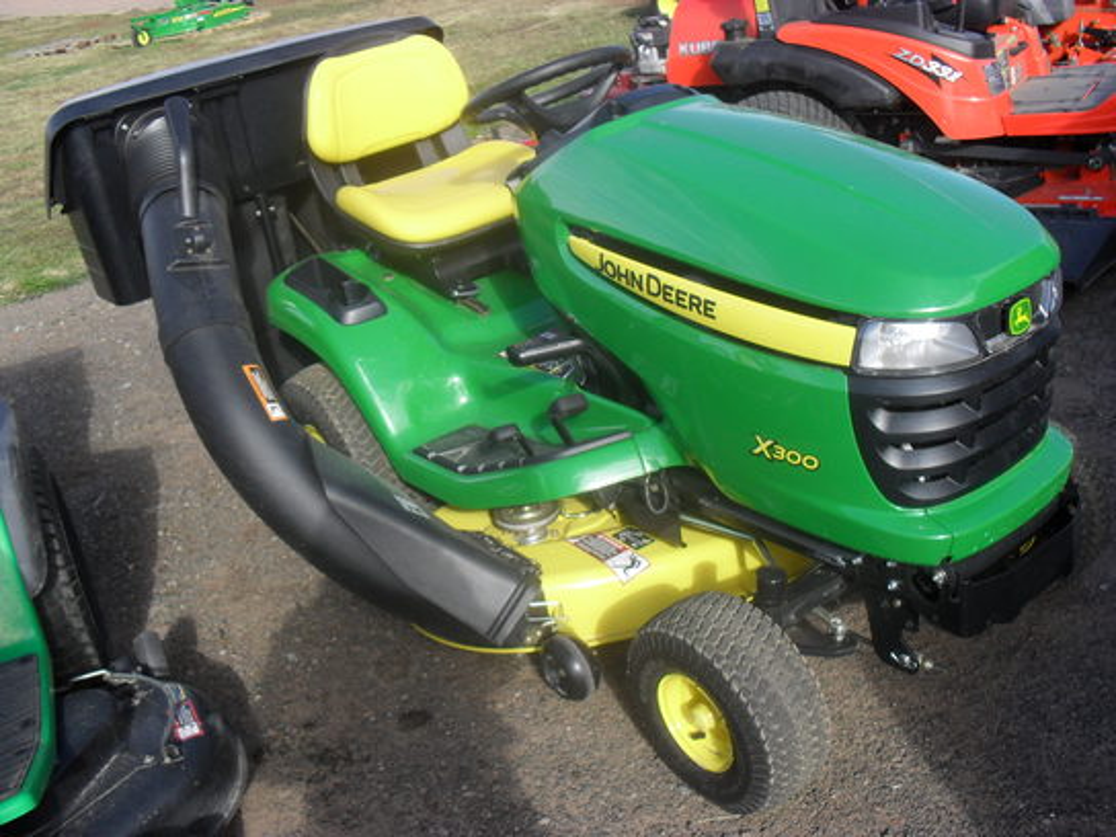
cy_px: 418
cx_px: 558
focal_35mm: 35
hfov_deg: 52.6
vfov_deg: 40.7
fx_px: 1128
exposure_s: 1/500
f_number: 3.2
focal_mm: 6.3
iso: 100
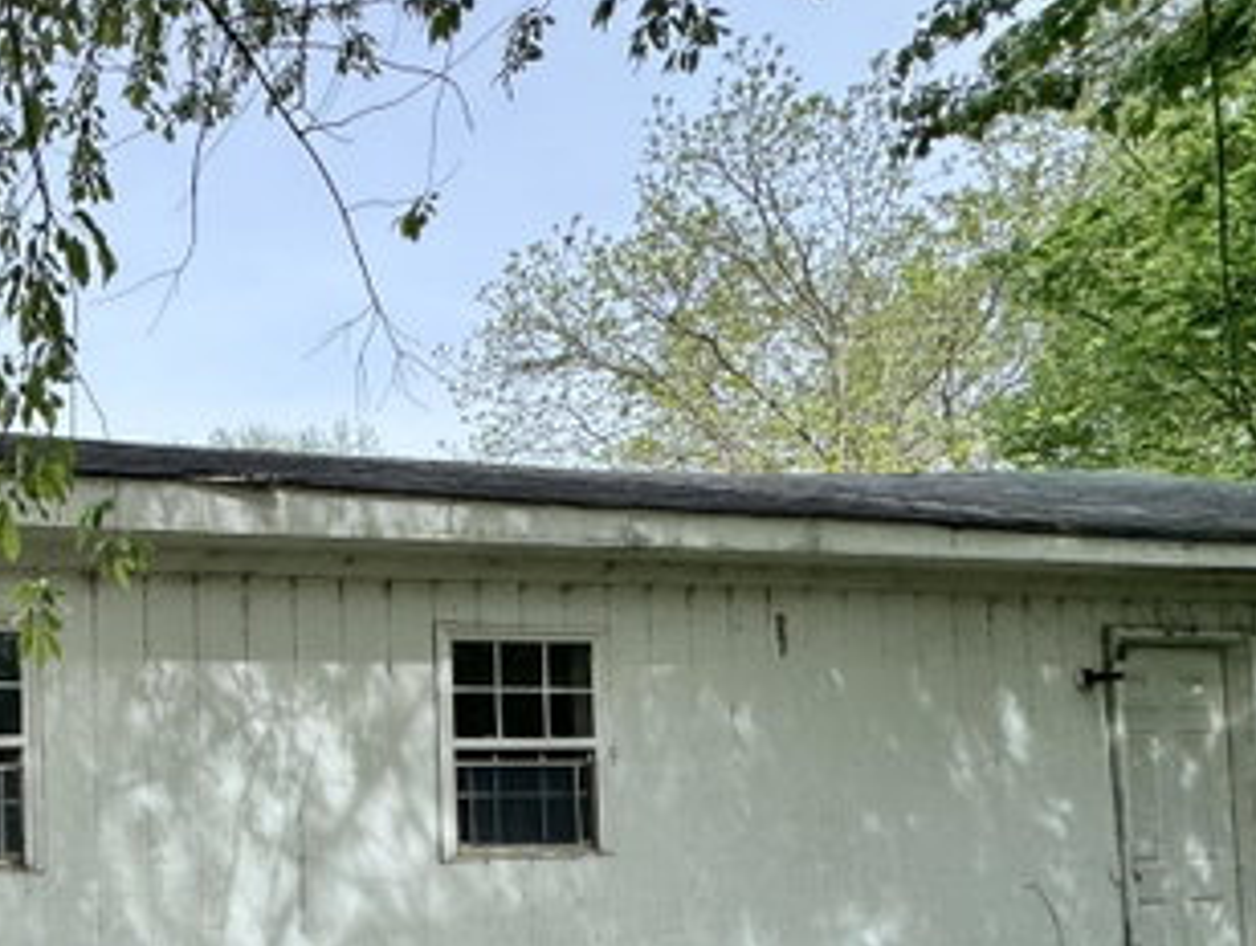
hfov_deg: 49.9
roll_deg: +1.5
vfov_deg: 45.1
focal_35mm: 29
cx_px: -2
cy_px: 799
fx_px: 1054
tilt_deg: +1.6
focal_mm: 2.22
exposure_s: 1/756
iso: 40
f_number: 2.2
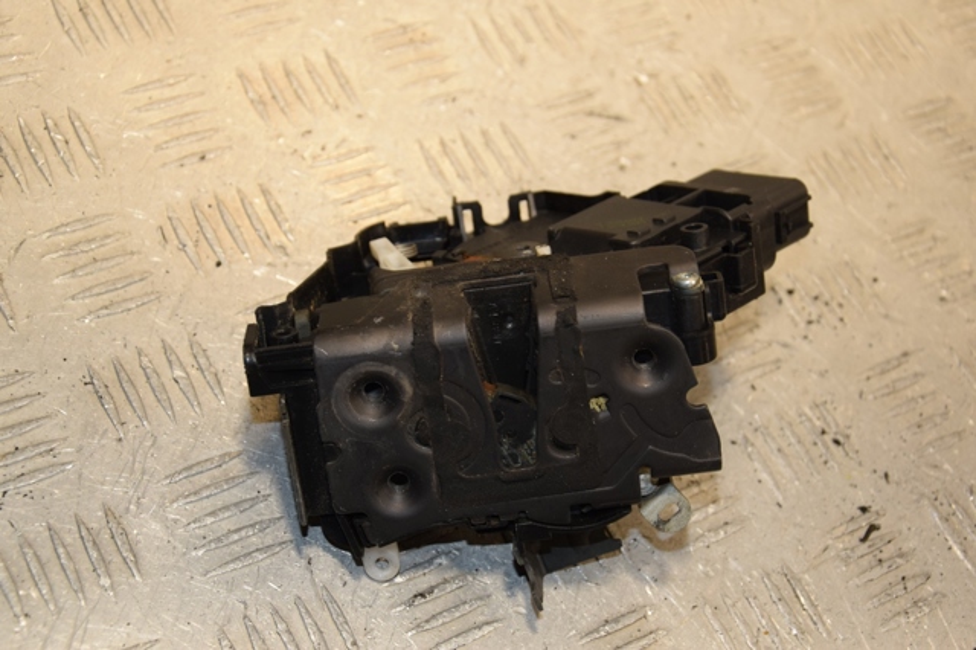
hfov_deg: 29.9
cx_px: 488
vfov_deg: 20.1
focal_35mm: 68
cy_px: 325
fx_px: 1829
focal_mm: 45
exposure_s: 1/200
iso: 800
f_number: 5.6
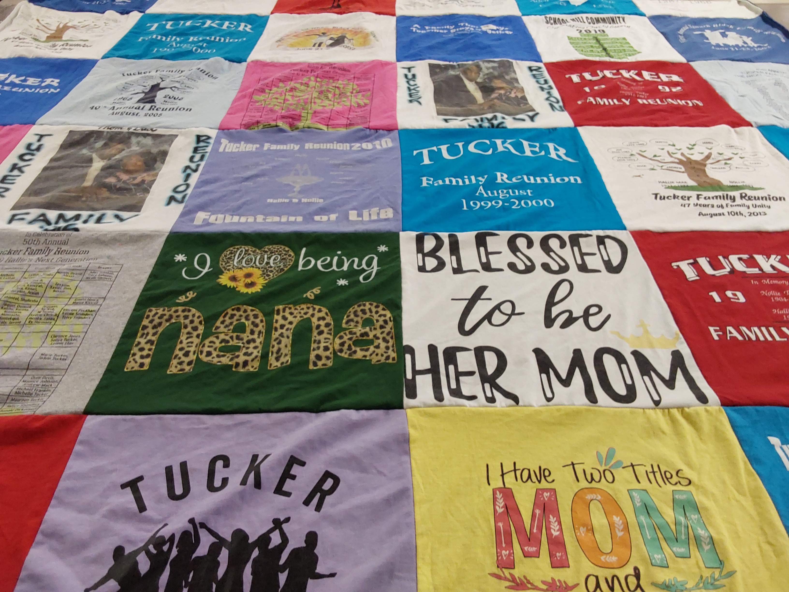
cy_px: 296
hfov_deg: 63.4
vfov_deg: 49.7
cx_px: 394
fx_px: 638
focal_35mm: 28
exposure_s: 1/60
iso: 100
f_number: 1.9
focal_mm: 2.91
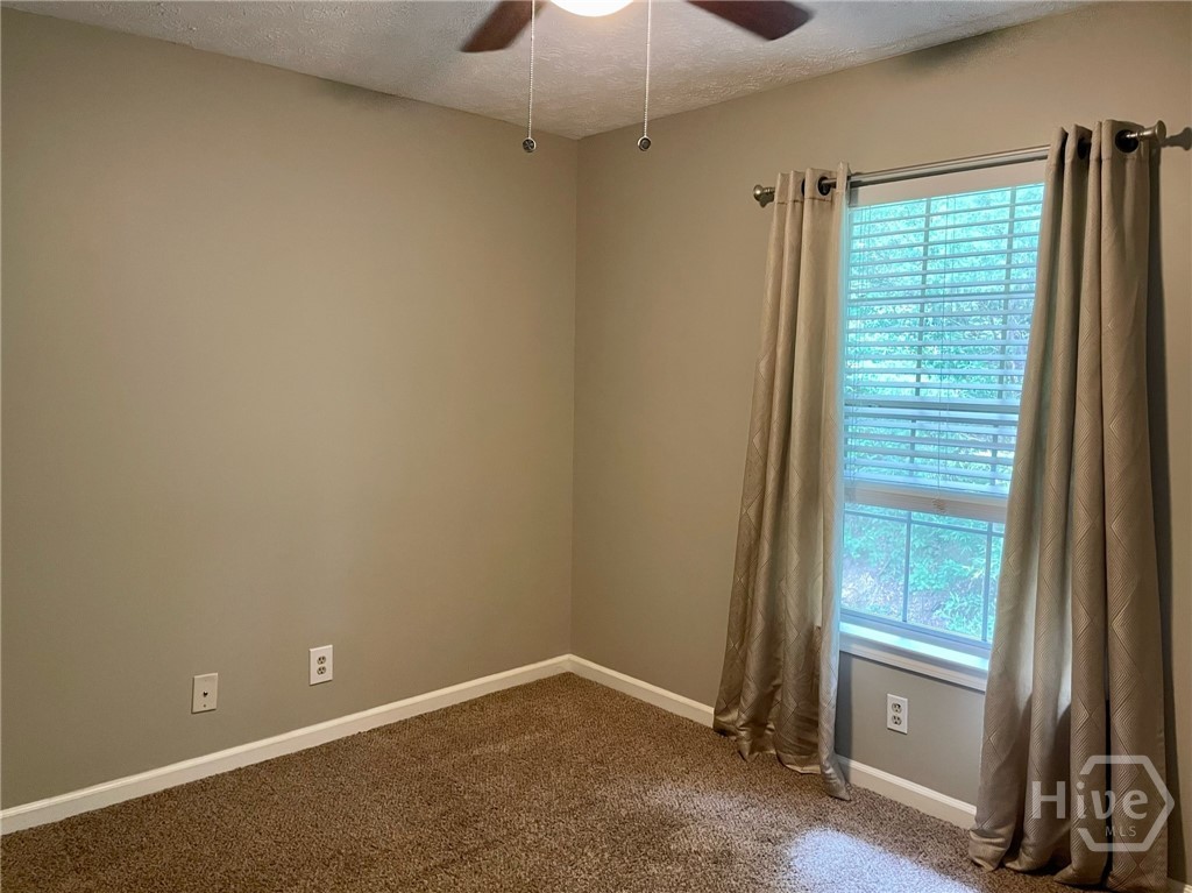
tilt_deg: -4.7
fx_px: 895
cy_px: 446
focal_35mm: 26
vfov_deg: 53.0
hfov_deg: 67.3
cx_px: 596
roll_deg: -0.7
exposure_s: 1/60
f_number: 1.6
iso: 400
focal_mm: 4.2
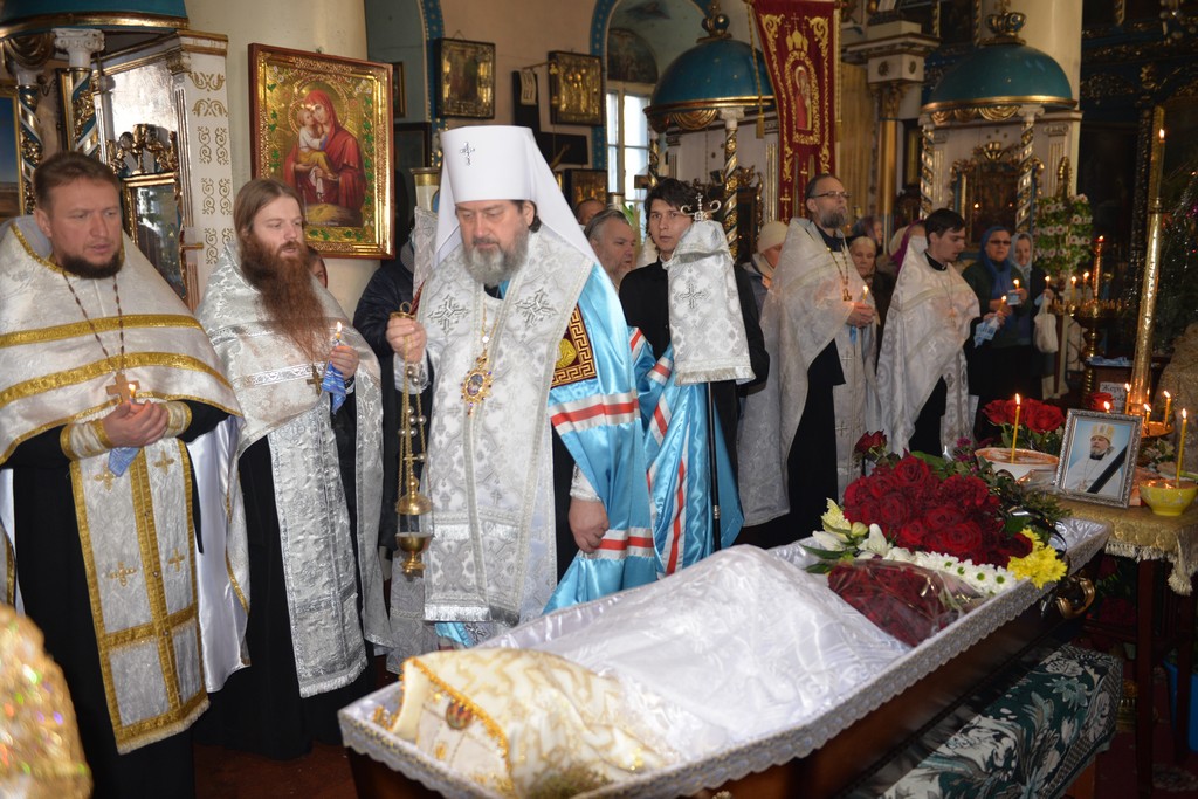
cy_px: 400
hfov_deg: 58.7
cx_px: 599
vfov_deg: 41.1
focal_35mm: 32
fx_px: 1065
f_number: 2.8
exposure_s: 1/100
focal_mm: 32
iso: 800
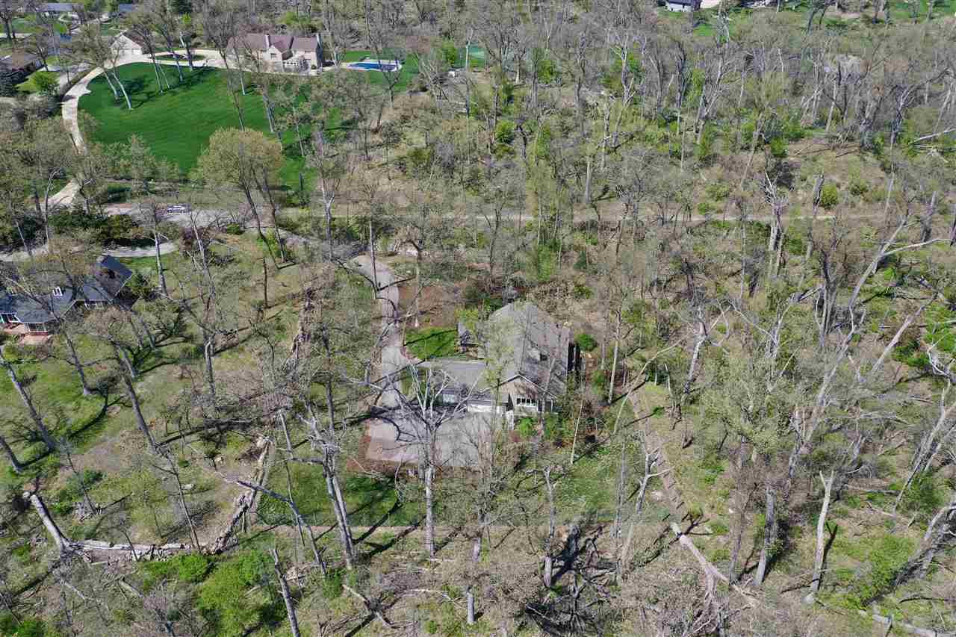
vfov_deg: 46.4
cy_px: 318
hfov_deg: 65.5
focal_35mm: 28
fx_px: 743
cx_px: 478
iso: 100
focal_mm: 10.26
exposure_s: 1/500
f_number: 5.6
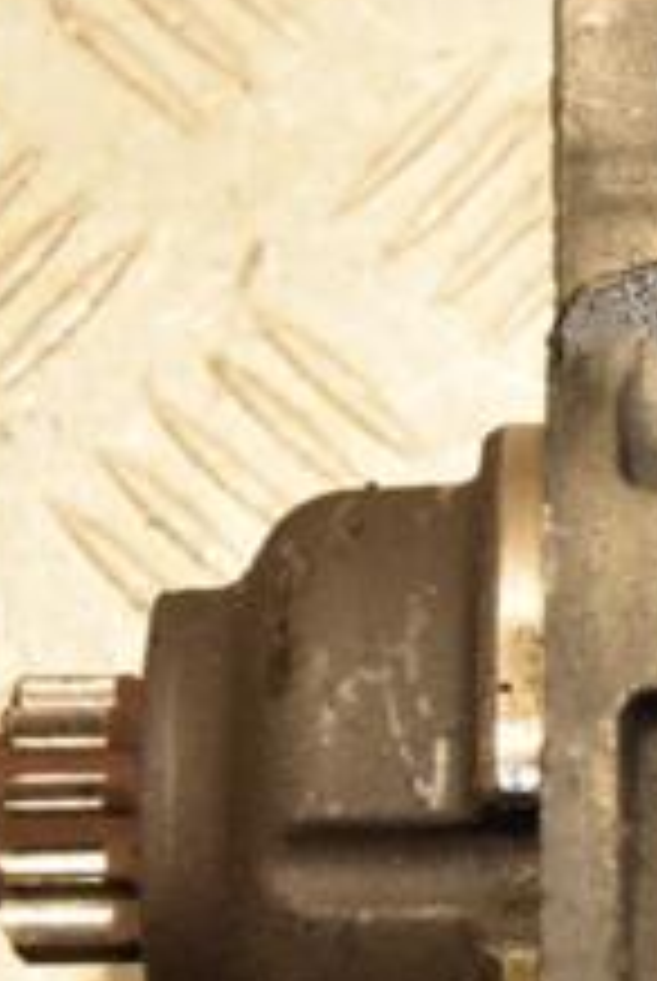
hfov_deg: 7.8
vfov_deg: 11.9
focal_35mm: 173
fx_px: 4721
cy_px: 612
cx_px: 1066
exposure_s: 1/160
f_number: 4.8
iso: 800
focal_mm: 42
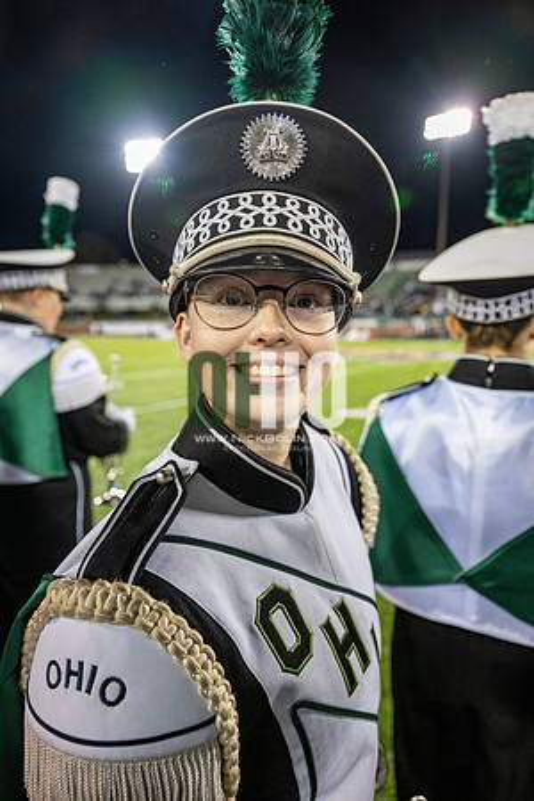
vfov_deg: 73.7
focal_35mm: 24
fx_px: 534
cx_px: 267
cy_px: 400
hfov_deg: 53.1
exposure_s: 1/500
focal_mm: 24
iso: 2000
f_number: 3.2
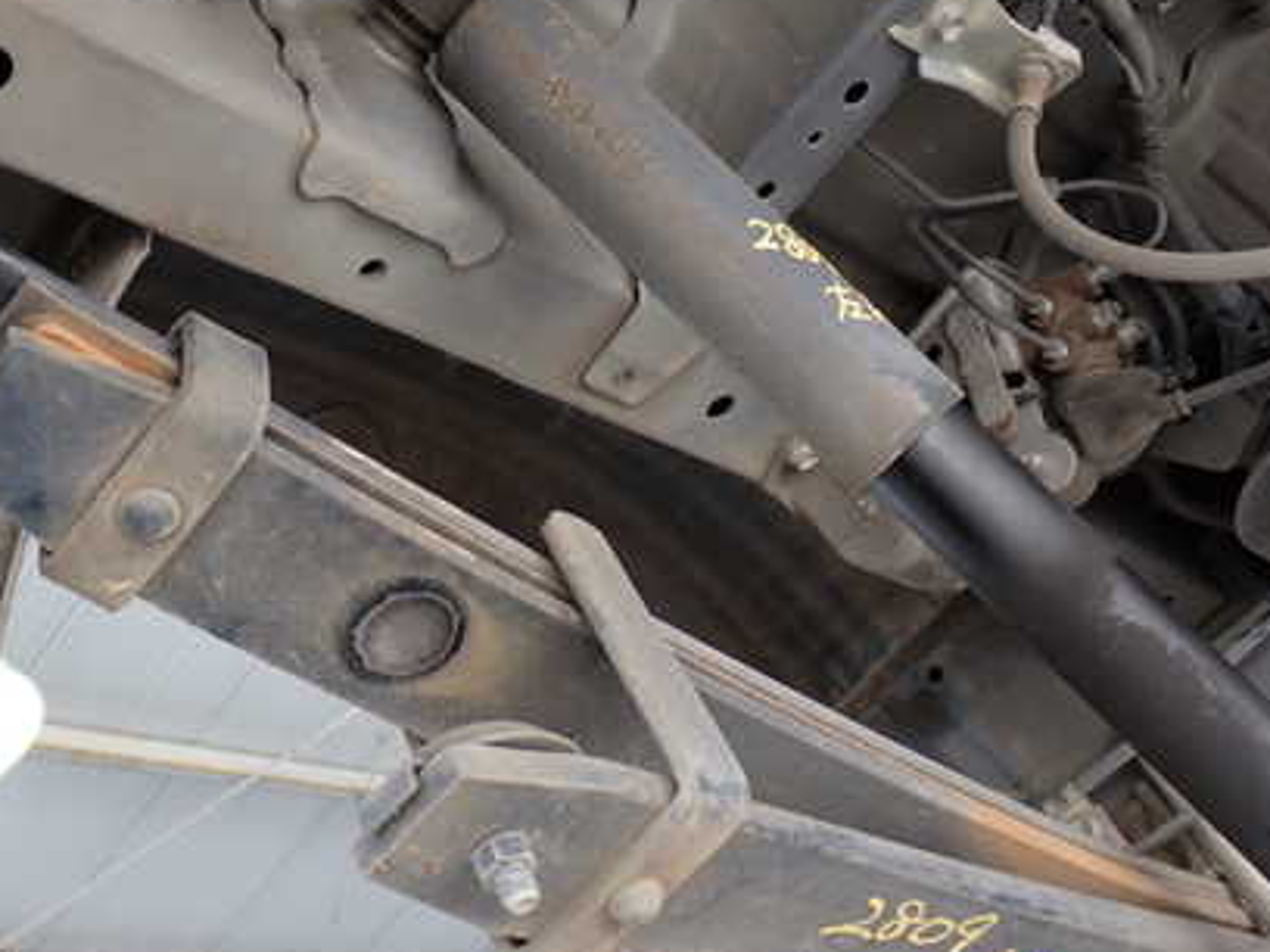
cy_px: 529
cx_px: 358
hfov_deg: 35.6
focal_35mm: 53
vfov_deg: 27.5
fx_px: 1944
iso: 200
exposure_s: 1/60
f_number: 2.5
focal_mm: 6.37
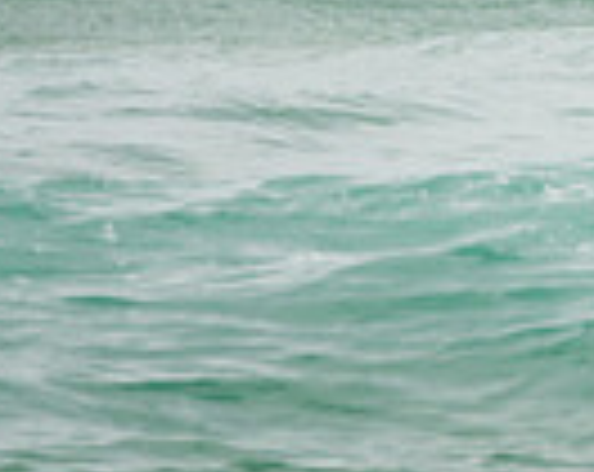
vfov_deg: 0.6
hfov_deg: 0.8
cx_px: 1058
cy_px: -308
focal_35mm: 2418
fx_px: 42415
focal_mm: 390
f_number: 22
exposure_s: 1/40
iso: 100
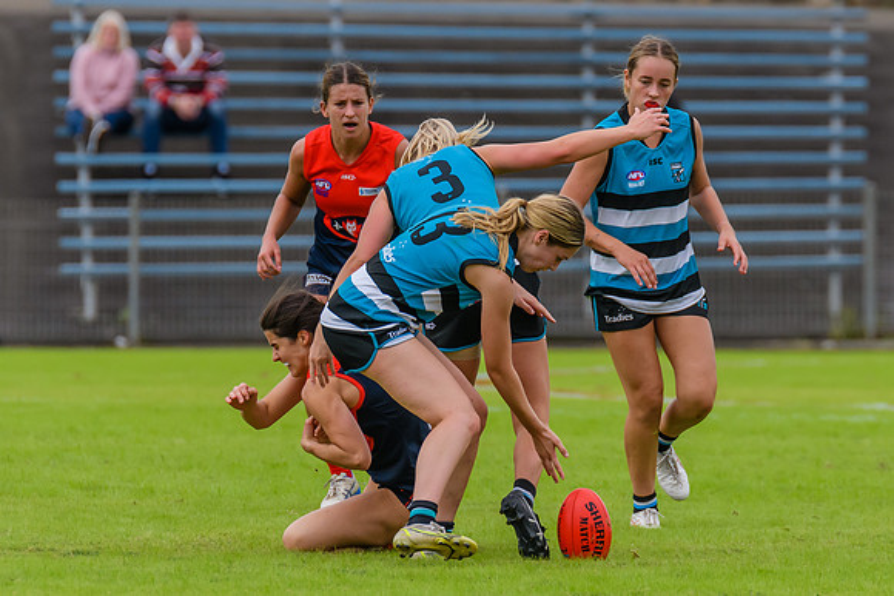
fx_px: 22227
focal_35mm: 895
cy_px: 351
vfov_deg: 1.5
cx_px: 545
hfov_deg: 2.3
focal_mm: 420
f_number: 5.6
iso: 800
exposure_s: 1/2000
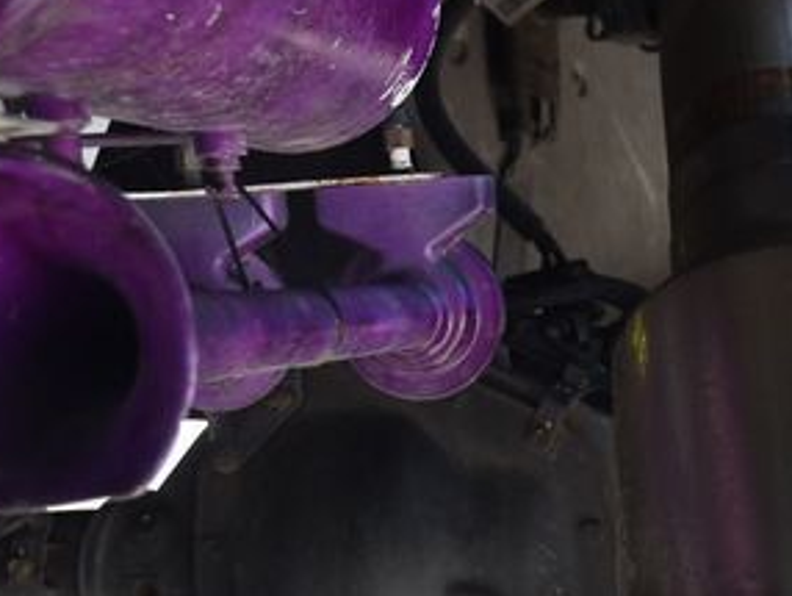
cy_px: 377
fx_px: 1969
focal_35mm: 86
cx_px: 800
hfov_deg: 21.9
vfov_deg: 17.2
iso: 400
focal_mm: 27
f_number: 5
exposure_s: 1/250
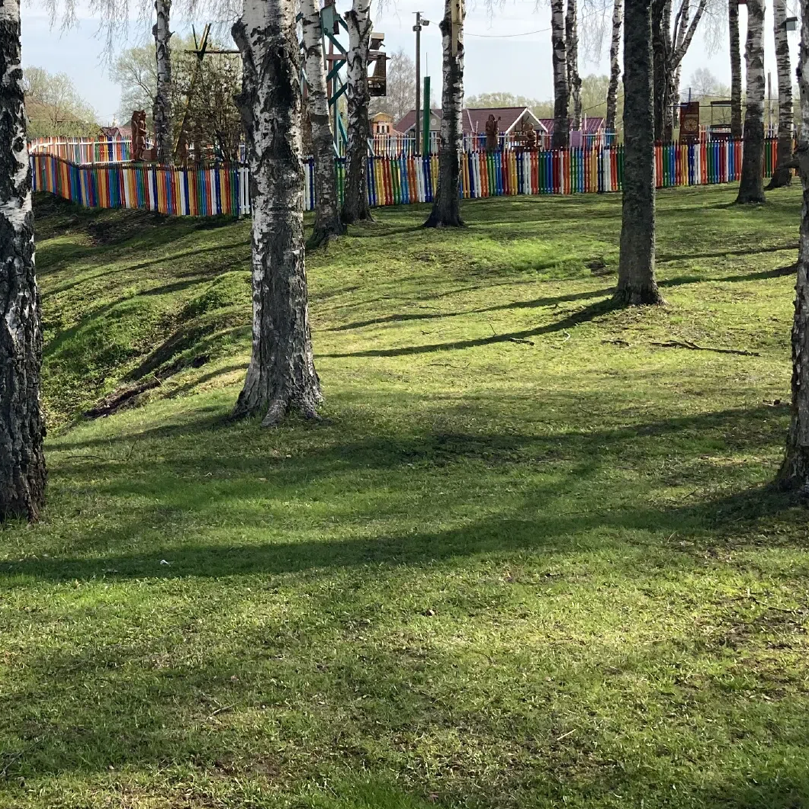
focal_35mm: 56
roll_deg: +0.8
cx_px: 91
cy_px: 226
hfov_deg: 29.4
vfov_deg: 30.2
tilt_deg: -3.3
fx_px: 1481
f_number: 1.8
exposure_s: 1/1499
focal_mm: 3.99
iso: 20
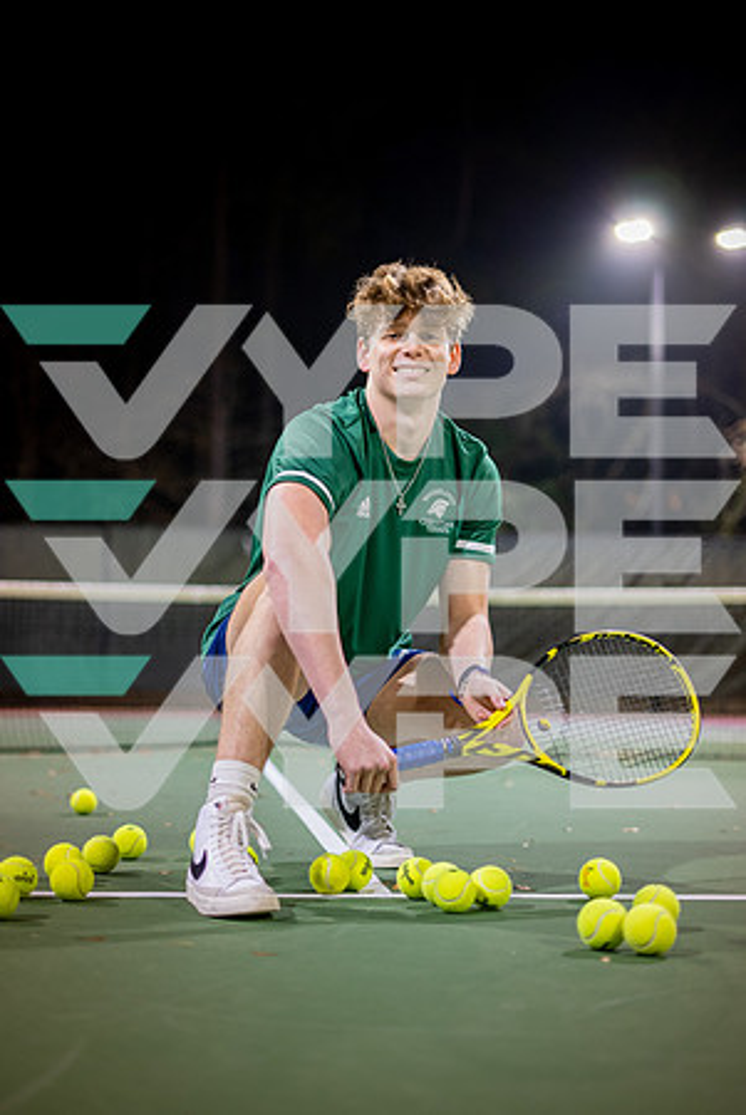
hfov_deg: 27.1
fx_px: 1550
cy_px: 558
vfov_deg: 39.6
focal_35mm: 50
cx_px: 373
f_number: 1.8
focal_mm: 50
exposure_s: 1/160
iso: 800
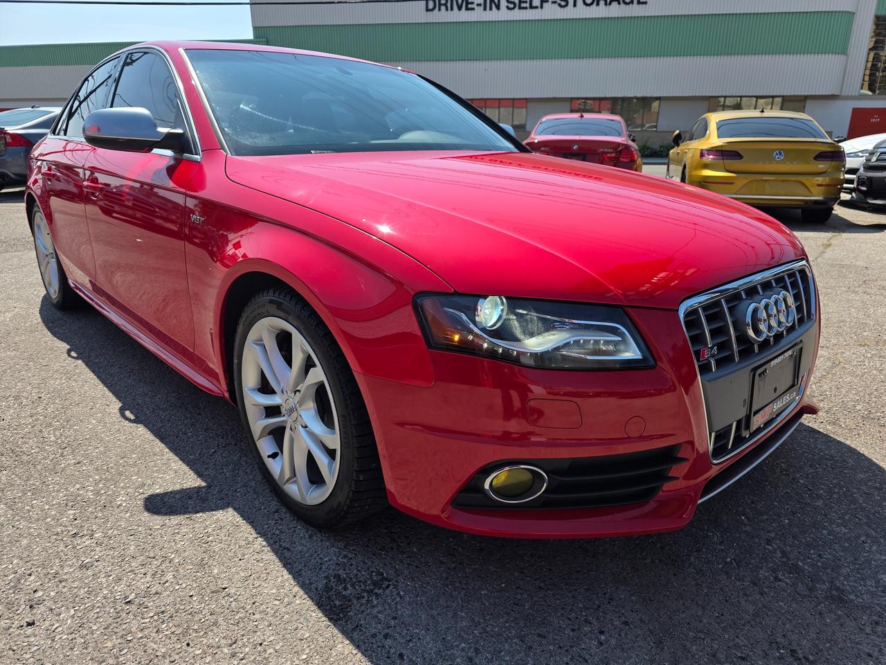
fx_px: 589
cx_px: 443
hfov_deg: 73.9
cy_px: 332
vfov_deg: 58.9
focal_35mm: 23
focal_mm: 6.3
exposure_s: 1/3972
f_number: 1.7
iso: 80
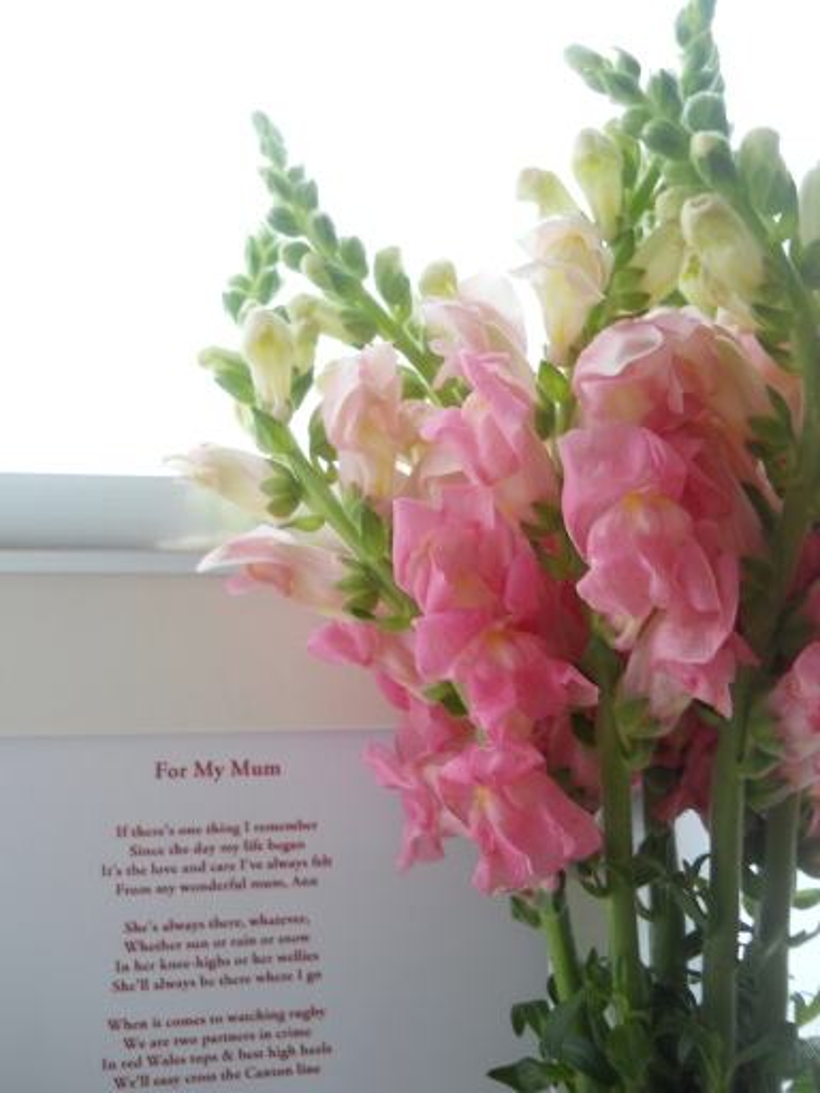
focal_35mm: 41
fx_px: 1295
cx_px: 410
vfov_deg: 45.8
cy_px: 546
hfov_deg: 35.1
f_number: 3.1
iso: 80
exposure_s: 1/30
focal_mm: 6.72
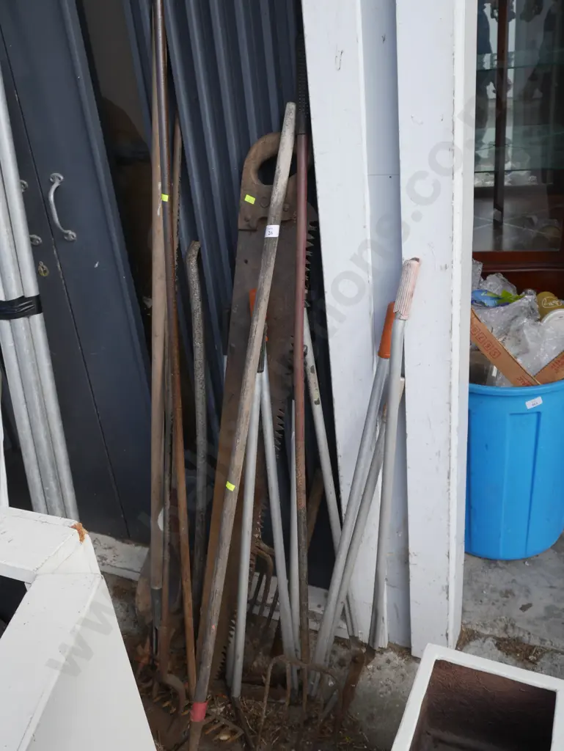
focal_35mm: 30
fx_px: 651
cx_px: 282
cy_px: 376
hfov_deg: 46.8
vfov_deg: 59.9
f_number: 6.3
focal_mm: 15
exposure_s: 1/320
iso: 200
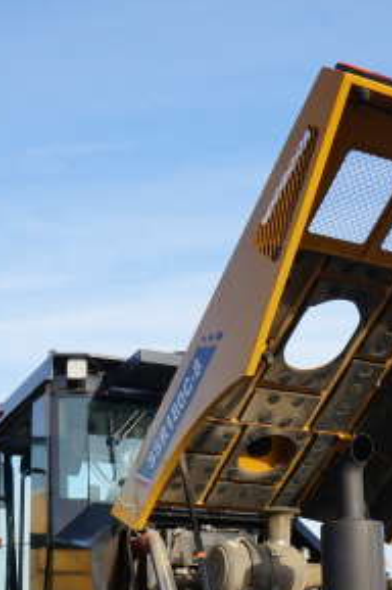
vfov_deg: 34.5
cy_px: 476
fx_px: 917
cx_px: 220
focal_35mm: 56
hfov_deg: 24.1
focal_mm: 18
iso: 200
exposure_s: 1/125
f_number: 13
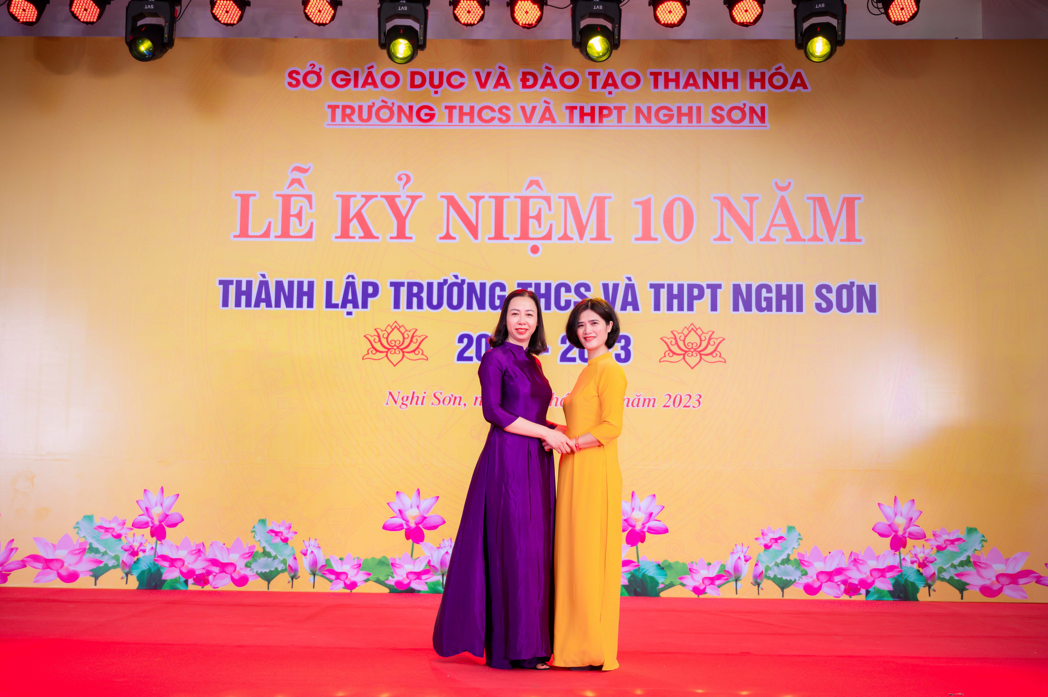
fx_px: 1193
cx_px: 524
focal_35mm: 41
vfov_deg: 32.6
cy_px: 348
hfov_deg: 47.4
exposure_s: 1/250
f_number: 4
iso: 500
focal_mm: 41
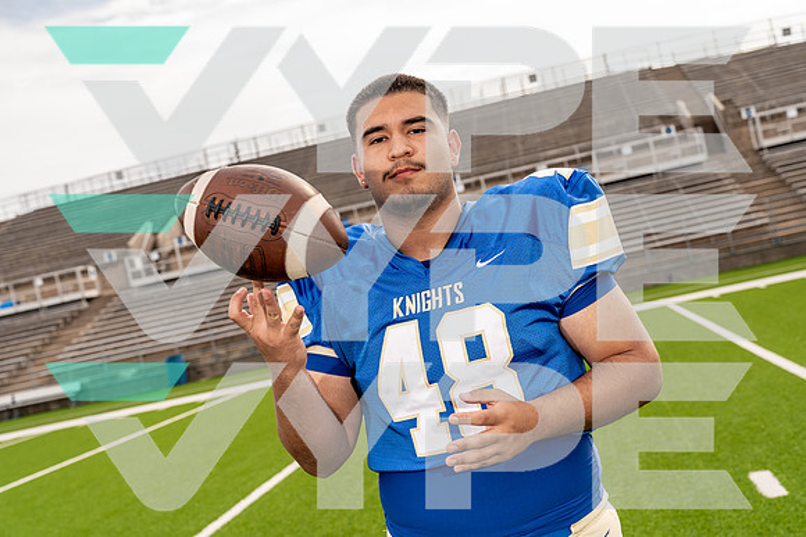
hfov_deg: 40.3
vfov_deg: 27.5
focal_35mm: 49
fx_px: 1097
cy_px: 268
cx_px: 403
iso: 100
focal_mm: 49
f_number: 5.6
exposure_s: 1/250
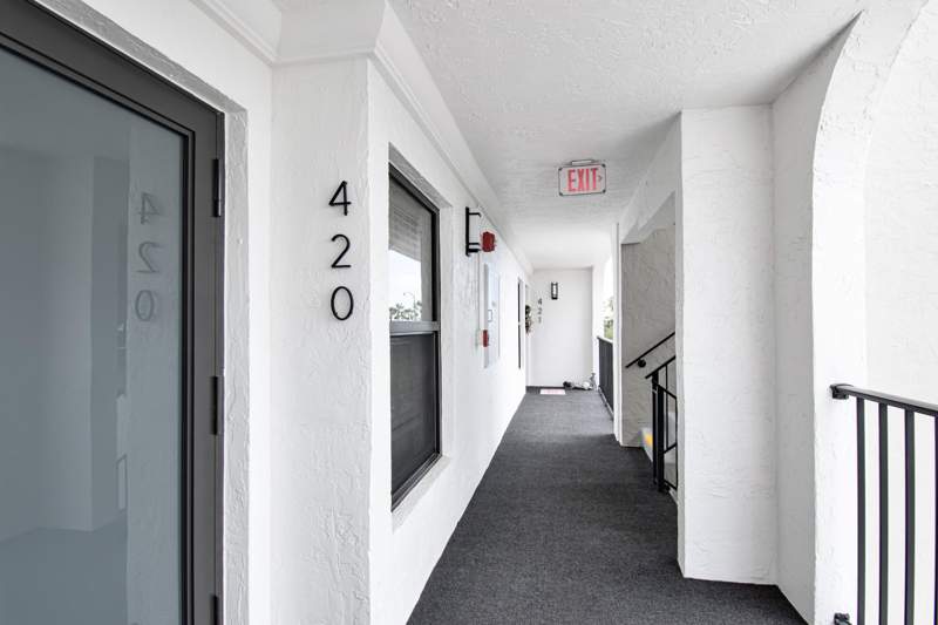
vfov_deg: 63.2
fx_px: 508
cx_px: 469
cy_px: 312
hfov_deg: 85.4
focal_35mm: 20
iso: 400
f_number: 10
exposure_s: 1/200
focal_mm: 13
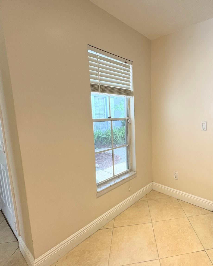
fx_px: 150
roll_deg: +0.5
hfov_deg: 67.1
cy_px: 131
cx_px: 156
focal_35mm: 19
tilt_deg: -7.9
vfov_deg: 83.3
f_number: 2.2
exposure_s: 1/120
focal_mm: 2.22
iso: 100
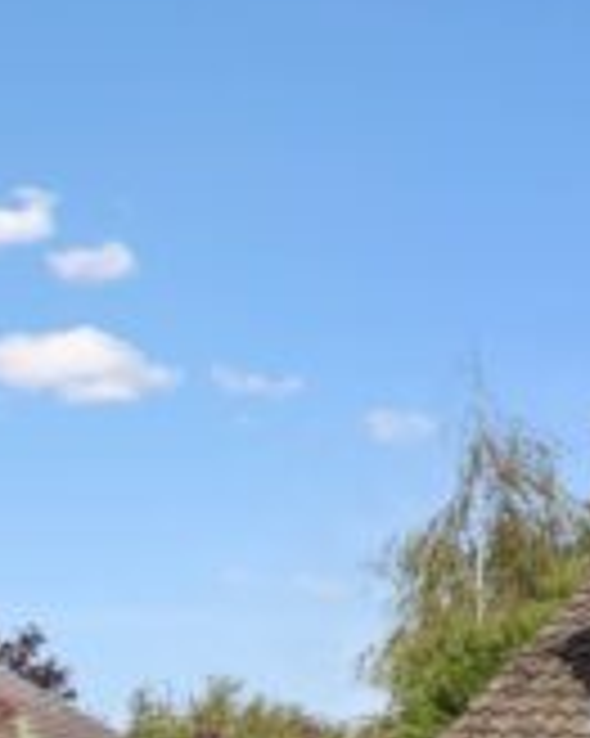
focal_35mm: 101
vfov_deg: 17.5
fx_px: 2207
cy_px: 1035
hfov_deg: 12.2
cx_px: 1401
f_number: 7.1
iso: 500
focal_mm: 23
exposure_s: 1/1000
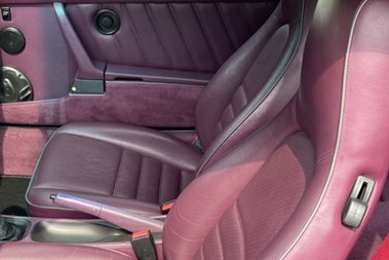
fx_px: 638
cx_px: 141
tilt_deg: -35.2
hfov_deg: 33.7
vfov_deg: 22.8
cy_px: 190
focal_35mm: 59
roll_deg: +0.5
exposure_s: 1/207
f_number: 1.8
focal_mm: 3.99
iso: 20
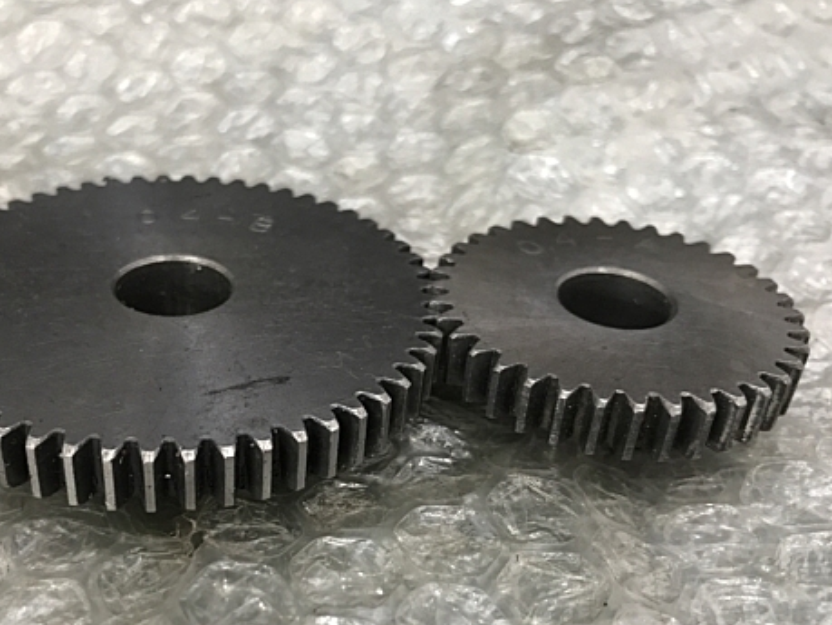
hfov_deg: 47.5
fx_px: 938
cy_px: 420
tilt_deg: -37.7
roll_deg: -2.2
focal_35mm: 39
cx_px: 319
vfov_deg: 36.5
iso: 40
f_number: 1.8
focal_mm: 3.99
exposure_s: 1/15
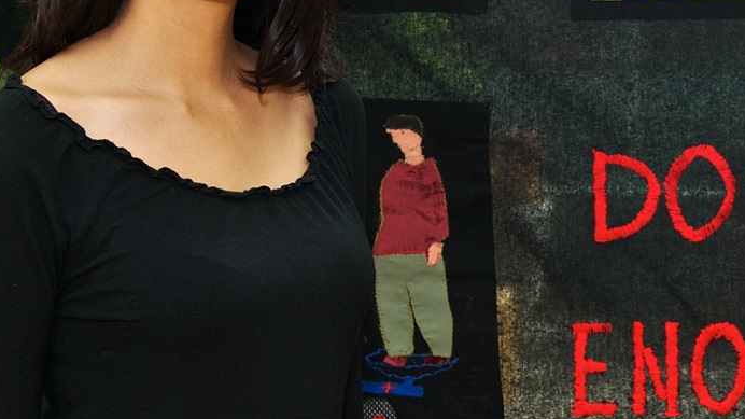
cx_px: 815
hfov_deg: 16.6
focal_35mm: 125
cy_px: 234
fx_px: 2469
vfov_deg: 9.7
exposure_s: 1/100
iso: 800
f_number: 6.3
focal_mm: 44
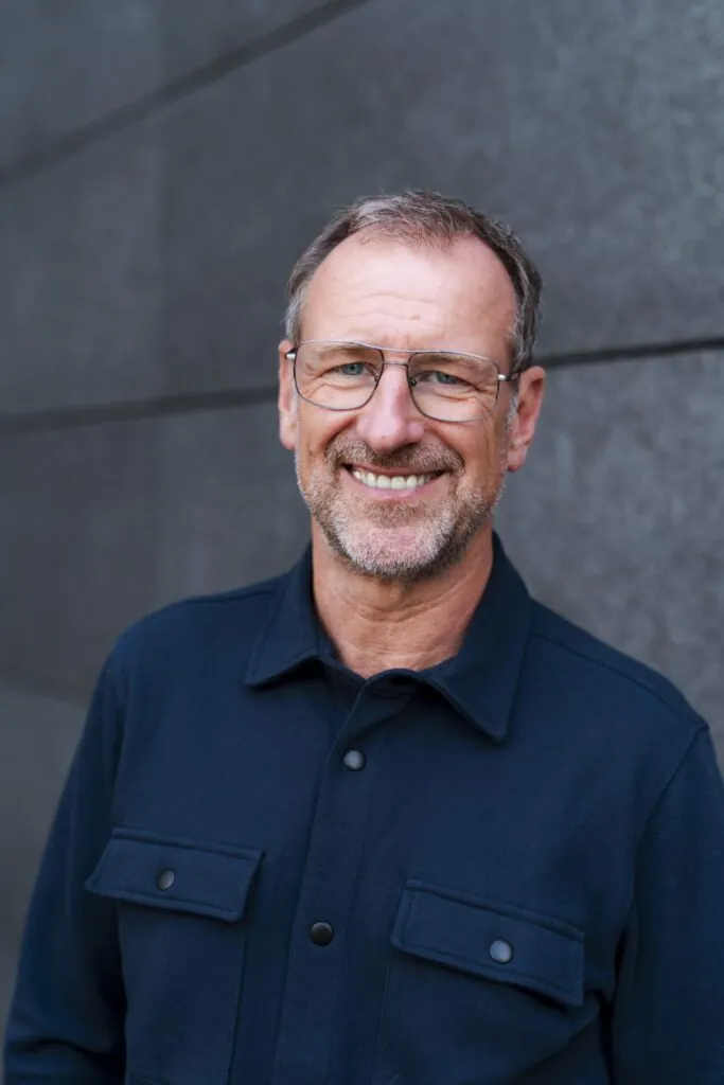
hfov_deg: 27.0
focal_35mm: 50
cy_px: 542
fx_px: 1508
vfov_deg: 39.6
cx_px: 362
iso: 50
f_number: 2.2
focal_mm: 50
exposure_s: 1/250
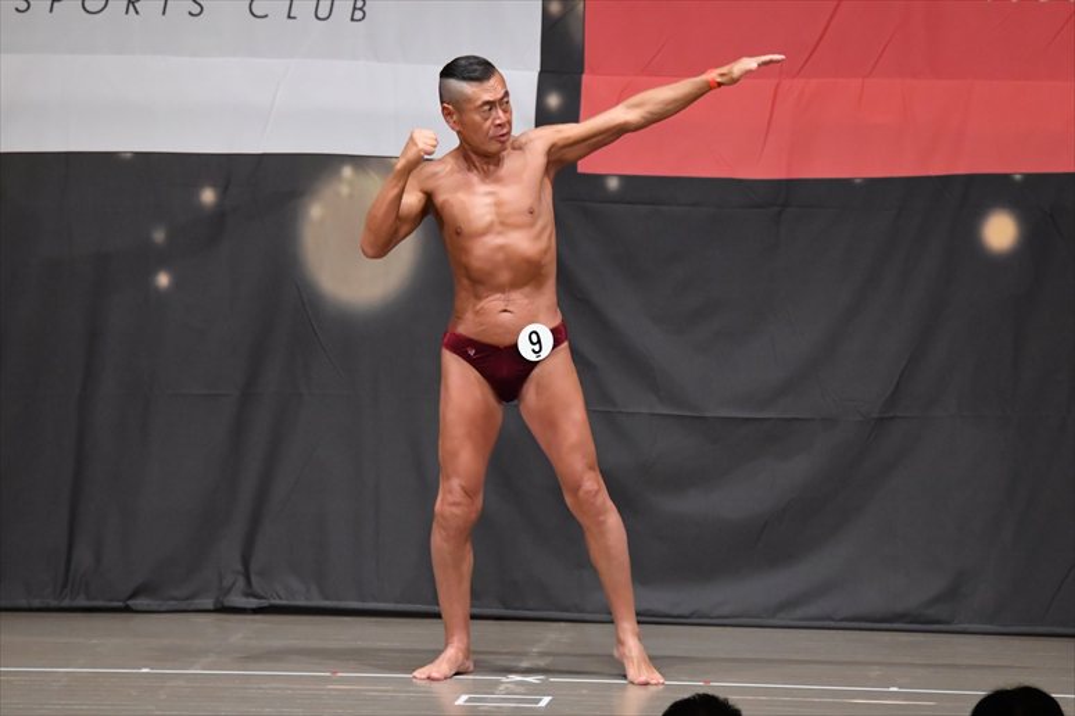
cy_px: 358
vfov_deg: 6.1
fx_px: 6716
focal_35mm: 225
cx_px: 538
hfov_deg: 9.2
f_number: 5.6
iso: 6400
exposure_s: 1/400
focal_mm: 150
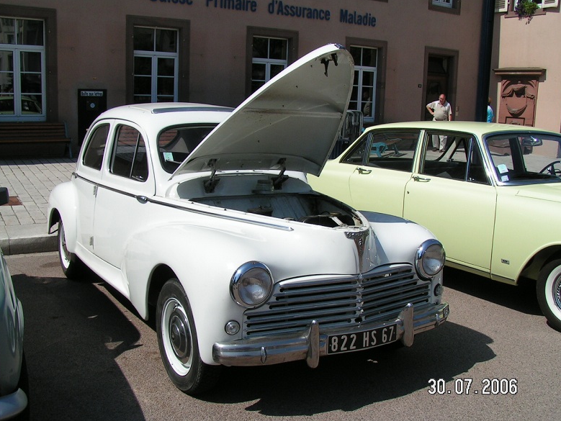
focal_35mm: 39
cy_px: 213
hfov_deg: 47.8
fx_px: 632
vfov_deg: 36.8
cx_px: 277
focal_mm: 5.8
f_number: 5.6
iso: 50
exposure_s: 1/800
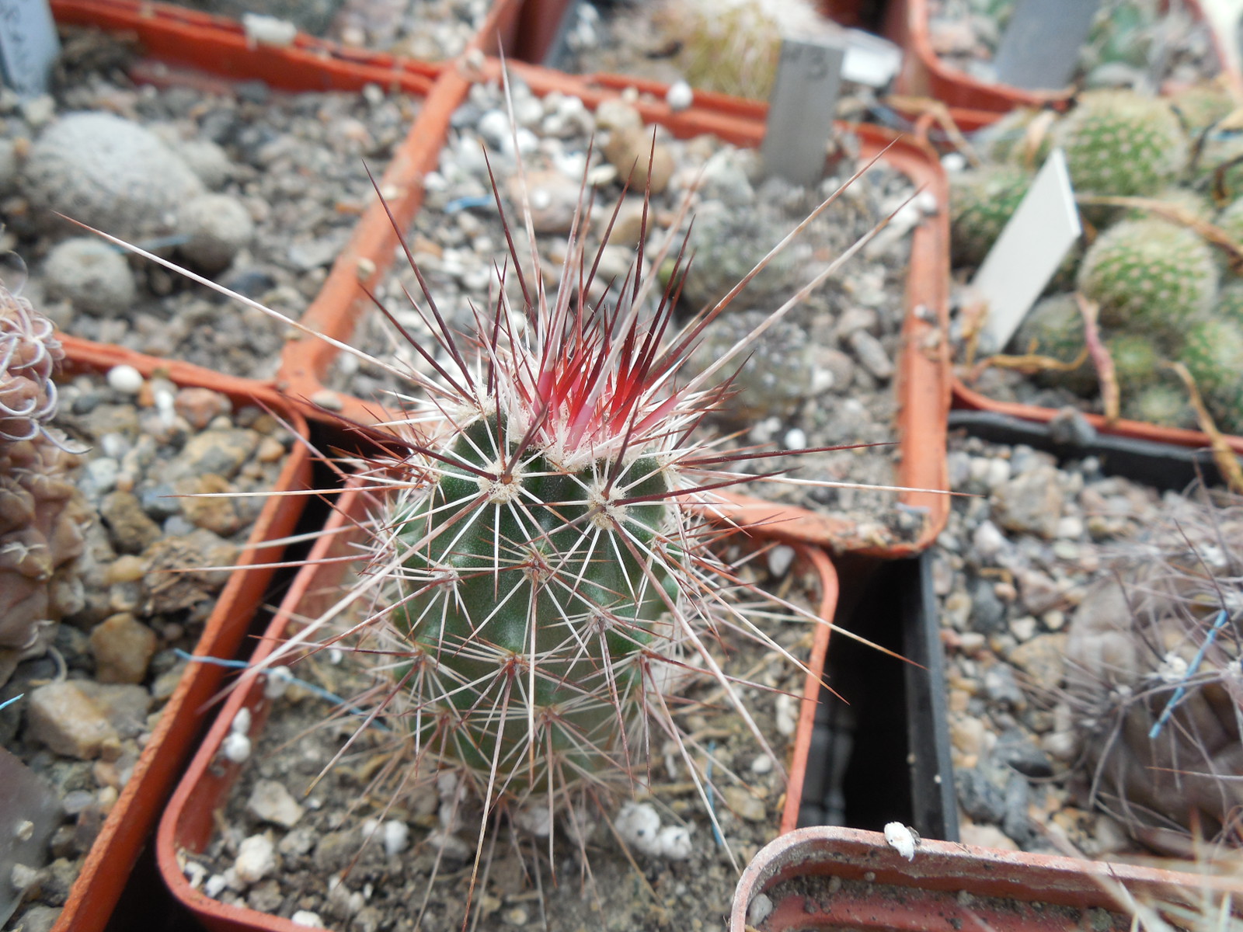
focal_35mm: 31
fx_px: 1113
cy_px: 466
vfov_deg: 45.4
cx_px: 622
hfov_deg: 58.4
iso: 125
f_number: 3.6
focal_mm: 5.6
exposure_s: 1/100
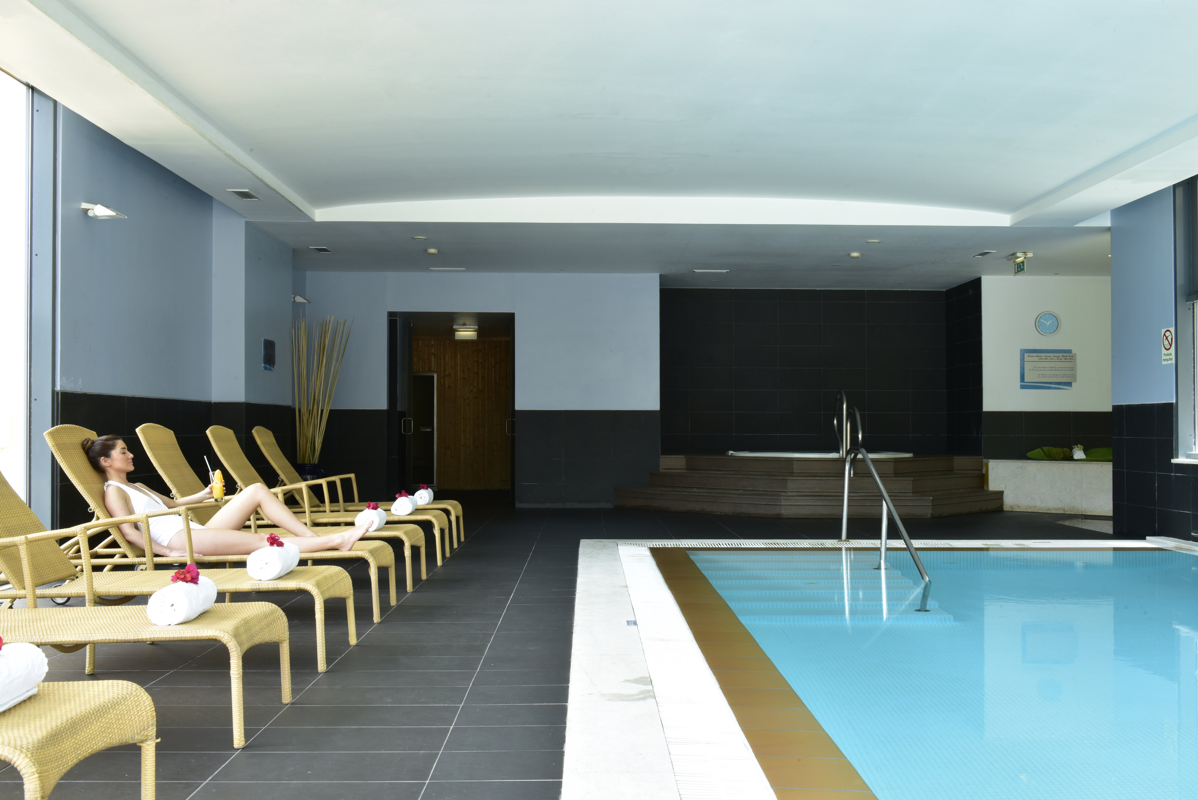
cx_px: 599
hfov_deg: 53.1
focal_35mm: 36
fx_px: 1198
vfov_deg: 36.9
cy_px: 400
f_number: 20
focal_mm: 36
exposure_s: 1/10
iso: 500
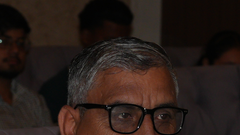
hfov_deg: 5.1
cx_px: -99
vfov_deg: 2.9
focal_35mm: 417
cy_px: 386
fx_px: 2654
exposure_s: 1/160
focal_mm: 70
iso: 640
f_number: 7.1
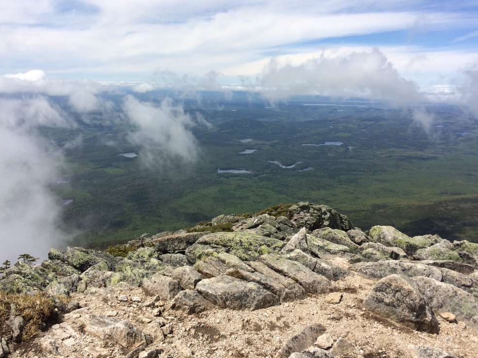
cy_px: 174
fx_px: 414
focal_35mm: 30
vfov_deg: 46.8
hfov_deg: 60.0
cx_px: 233
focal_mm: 4.15
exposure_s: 1/3731
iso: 32
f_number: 2.2
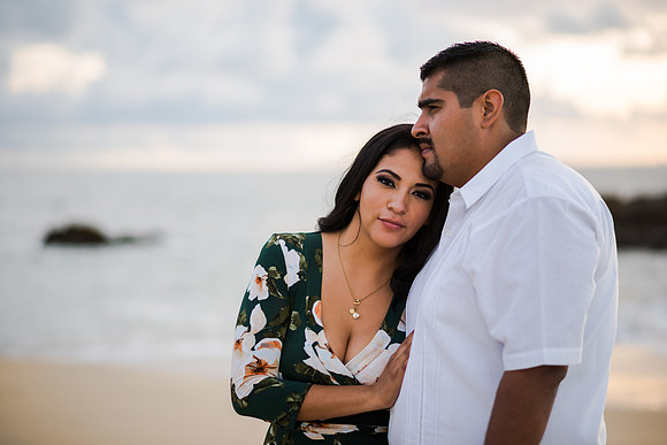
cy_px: 222
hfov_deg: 23.9
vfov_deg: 16.1
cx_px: 334
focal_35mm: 85
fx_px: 1575
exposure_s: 1/320
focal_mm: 85
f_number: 1.8
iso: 64
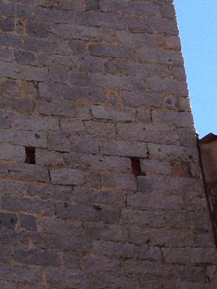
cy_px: 142
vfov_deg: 11.2
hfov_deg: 8.1
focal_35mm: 177
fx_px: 1479
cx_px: -166
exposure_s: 1/1042
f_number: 2.4
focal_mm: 4.28
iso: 64
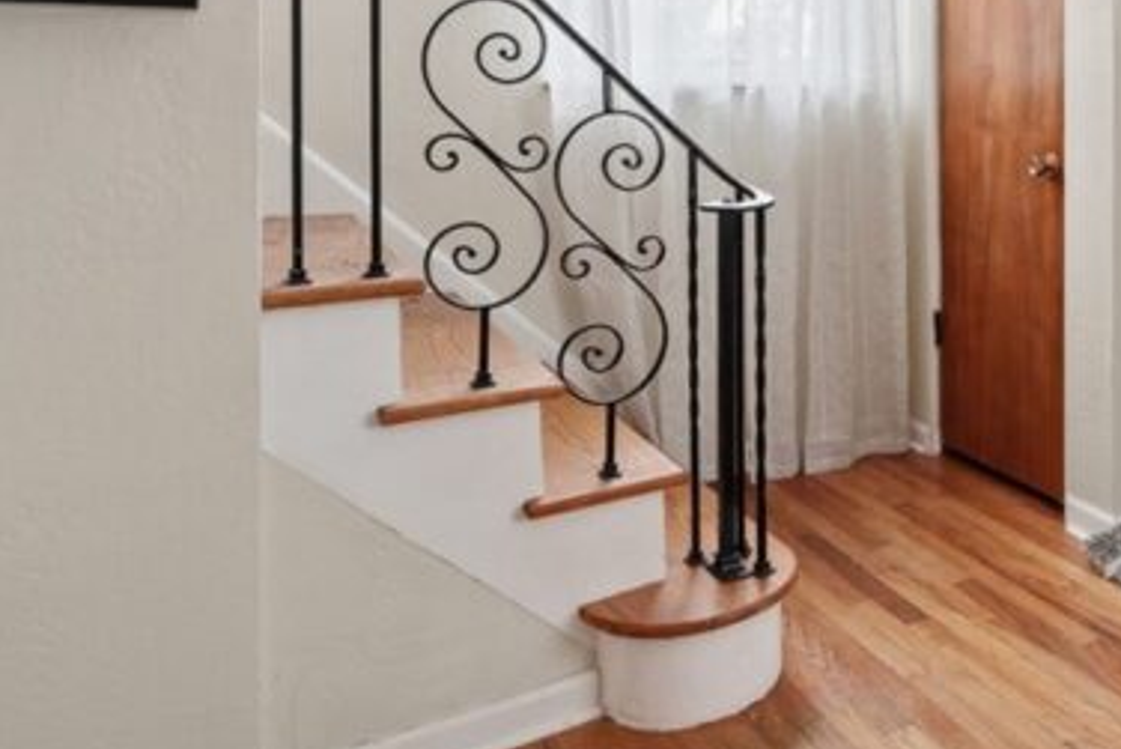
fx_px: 1059
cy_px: 85
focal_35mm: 34
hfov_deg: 47.6
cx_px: 1088
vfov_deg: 36.6
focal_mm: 16
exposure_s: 1/13
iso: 320
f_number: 8
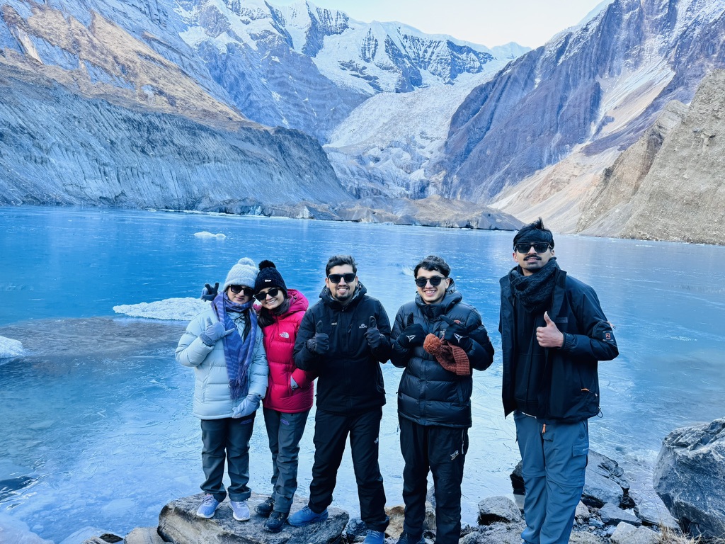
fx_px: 503
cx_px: 362
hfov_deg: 71.6
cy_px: 272
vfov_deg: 56.8
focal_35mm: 24
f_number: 1.78
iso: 64
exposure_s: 1/121
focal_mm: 6.76
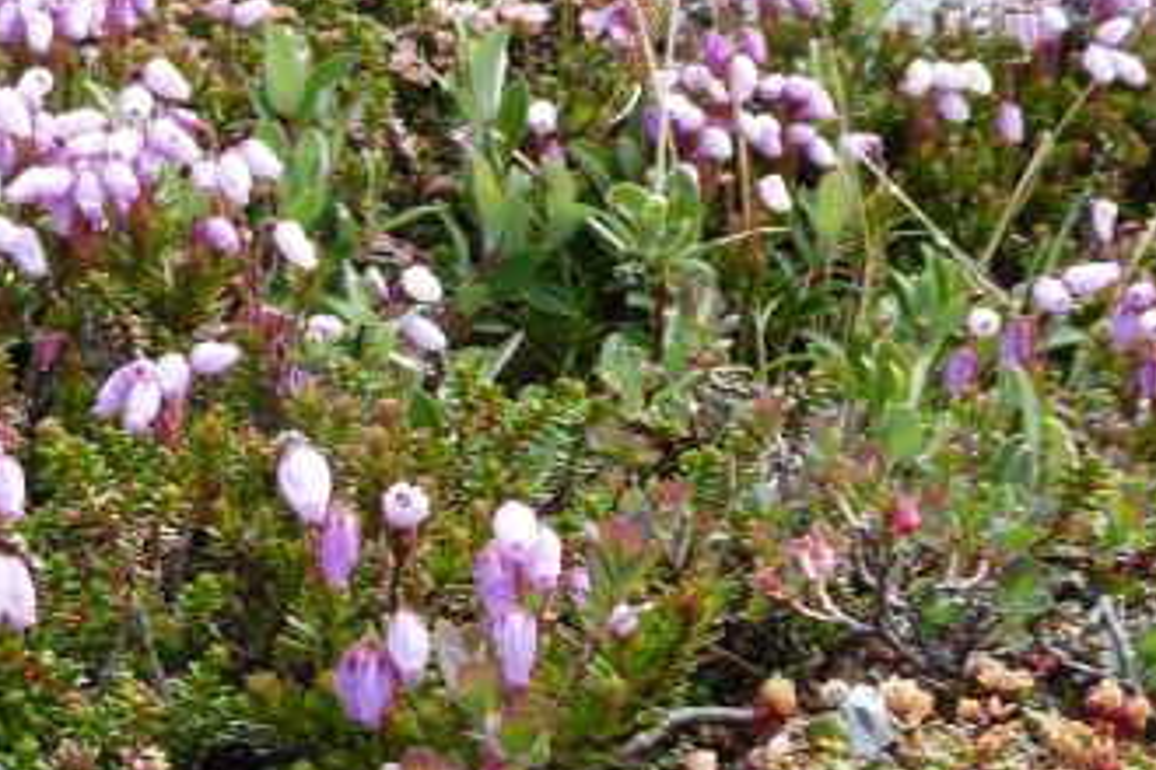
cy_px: 497
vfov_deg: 21.5
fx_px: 2023
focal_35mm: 63
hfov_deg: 31.4
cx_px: 305
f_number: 4
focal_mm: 4.1
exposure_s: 1/160
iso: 80
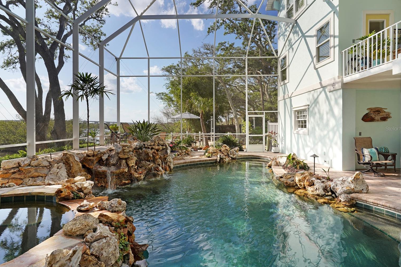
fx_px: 200
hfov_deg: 90.0
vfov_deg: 67.3
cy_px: 128
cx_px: 197
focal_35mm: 18
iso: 100
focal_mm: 17
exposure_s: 1/25
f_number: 8
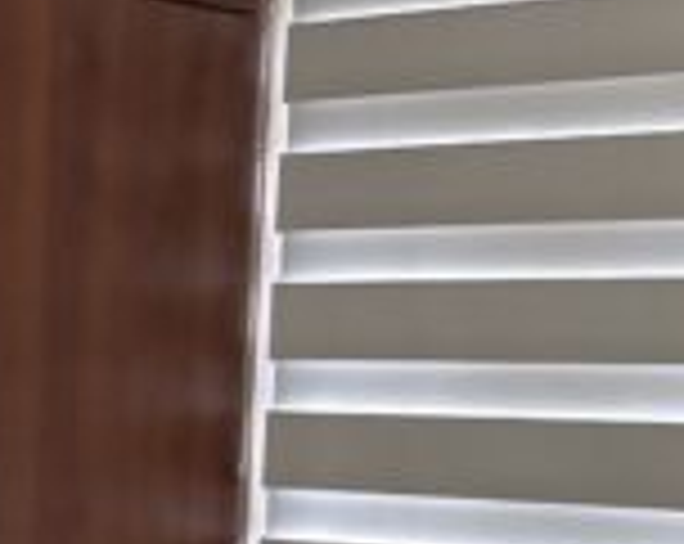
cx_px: -356
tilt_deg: -1.2
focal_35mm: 134
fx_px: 2707
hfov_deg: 13.5
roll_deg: -1.3
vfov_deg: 11.4
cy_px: 553
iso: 500
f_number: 1.6
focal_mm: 5.96
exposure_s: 1/30
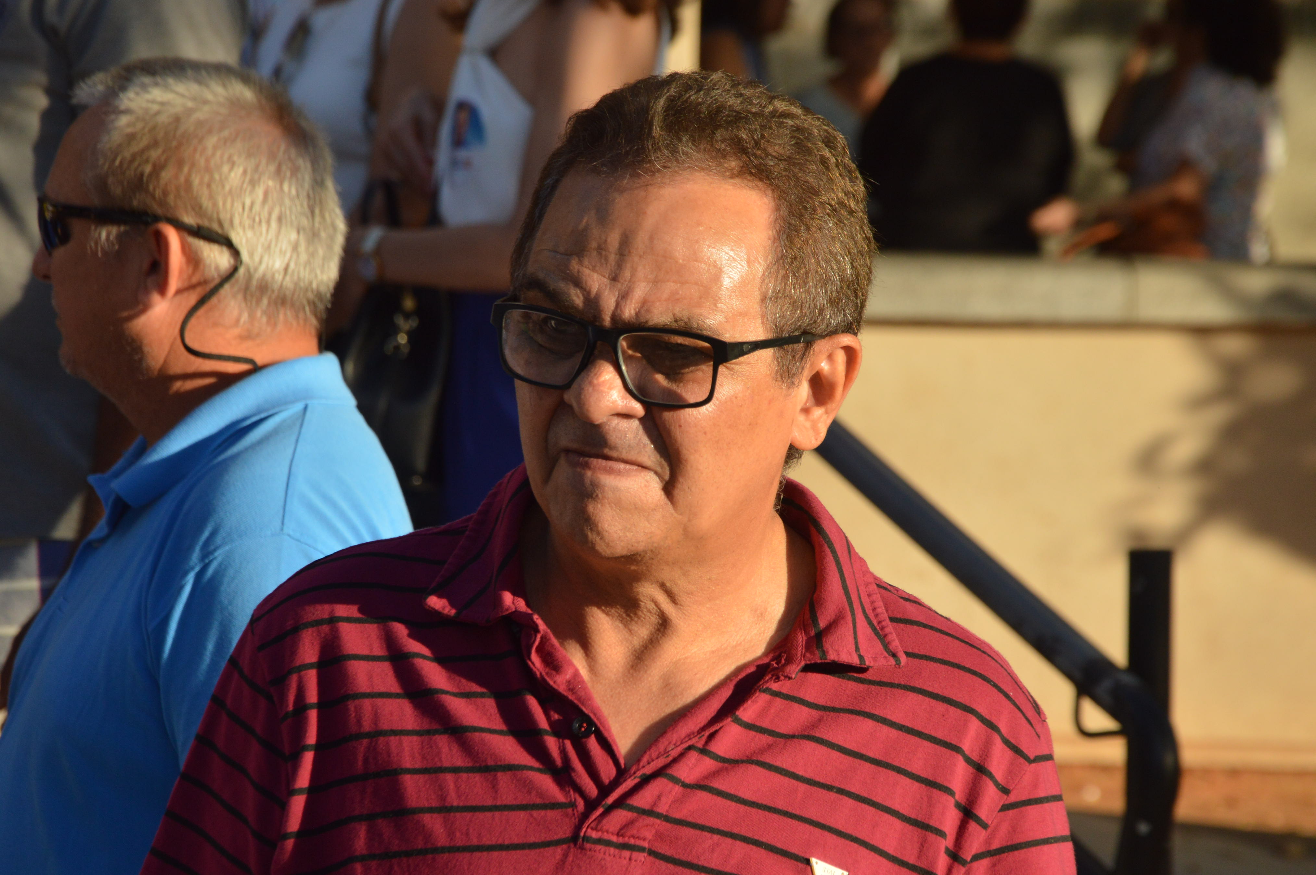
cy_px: 456
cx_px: 645
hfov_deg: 11.7
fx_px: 6411
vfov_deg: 7.8
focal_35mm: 176
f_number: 7.1
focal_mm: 105
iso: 400
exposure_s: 1/500
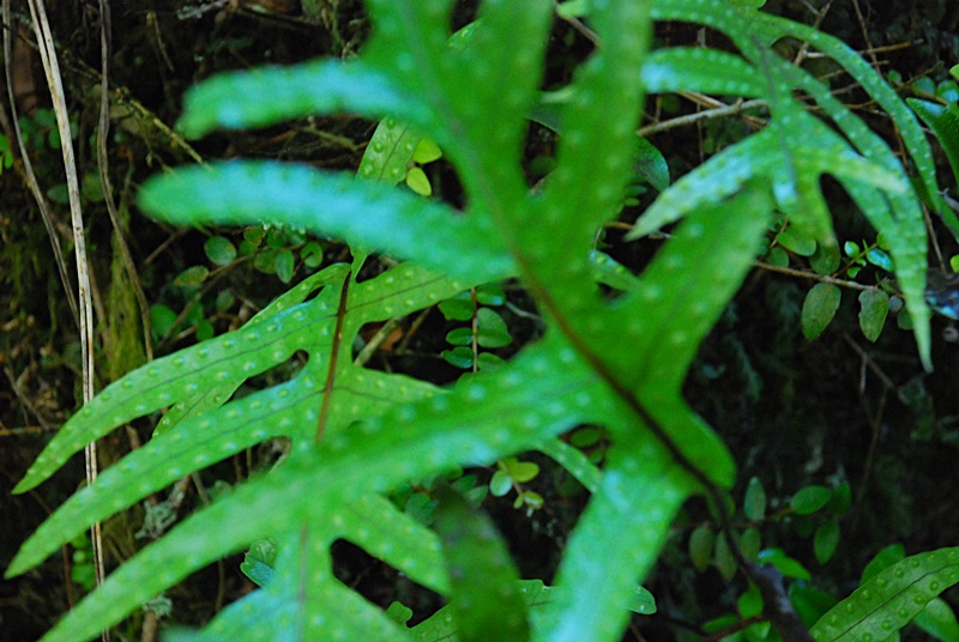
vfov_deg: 13.1
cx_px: 480
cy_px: 321
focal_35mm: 105
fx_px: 2801
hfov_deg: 19.4
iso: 720
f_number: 5.6
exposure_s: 1/30
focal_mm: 70
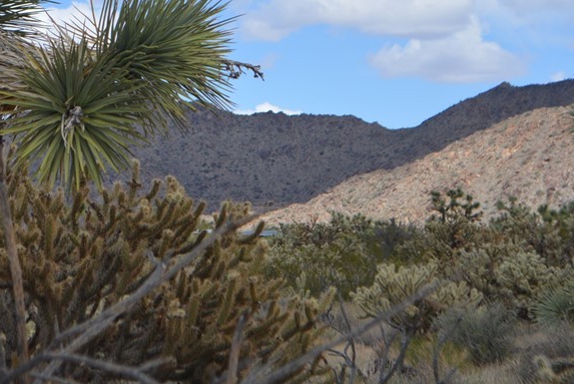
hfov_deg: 13.1
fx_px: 2488
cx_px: 130
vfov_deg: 8.8
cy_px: 58
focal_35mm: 156
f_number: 7.1
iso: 400
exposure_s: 1/1600
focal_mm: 55
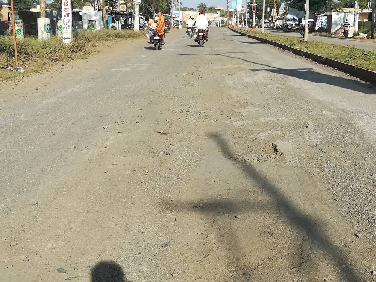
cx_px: 188
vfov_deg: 29.7
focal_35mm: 49
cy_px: 141
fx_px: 532
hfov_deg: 38.9
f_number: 2.2
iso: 50
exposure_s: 1/813
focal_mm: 3.83
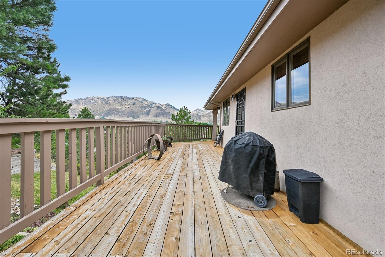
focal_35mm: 14
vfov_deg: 81.2
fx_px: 150
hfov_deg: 104.3
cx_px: 192
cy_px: 128
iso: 64
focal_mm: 14
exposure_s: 1/80
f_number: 10
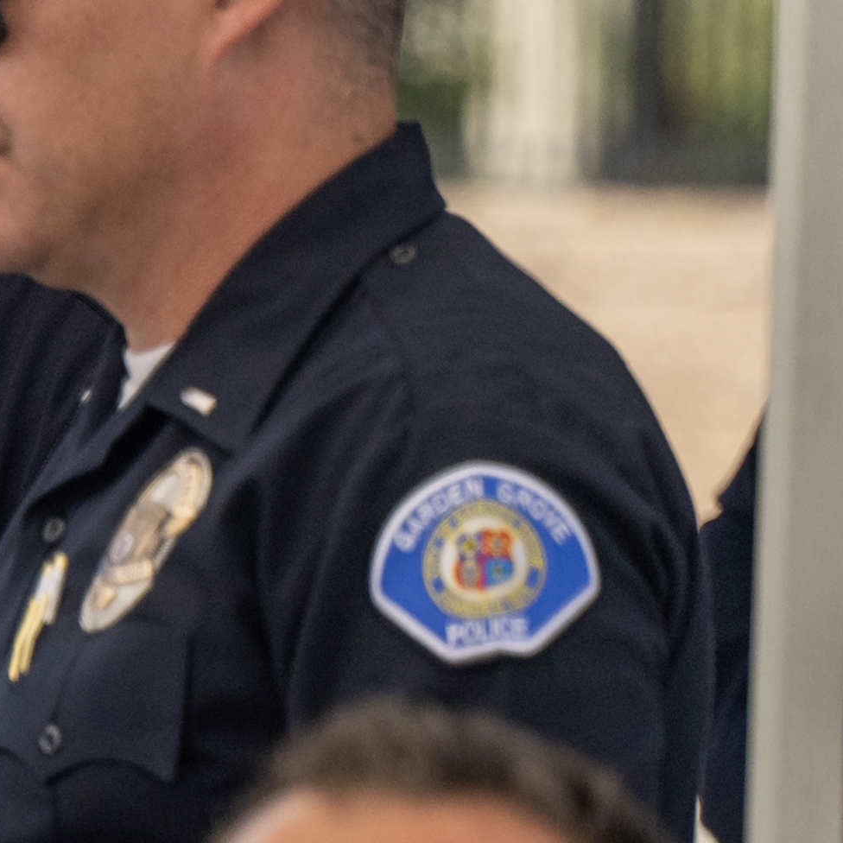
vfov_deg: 1.7
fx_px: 29068
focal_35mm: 1055
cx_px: -1948
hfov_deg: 1.7
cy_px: 1524
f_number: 2.8
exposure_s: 1/2000
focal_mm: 150
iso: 200
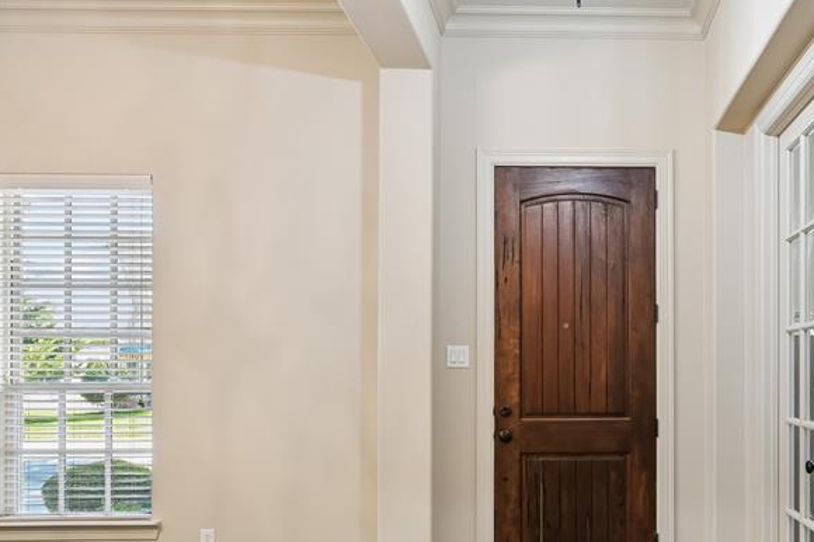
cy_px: 355
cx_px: 580
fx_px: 678
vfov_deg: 43.0
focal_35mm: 30
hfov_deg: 59.6
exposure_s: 1/6
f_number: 9
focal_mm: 17
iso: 250
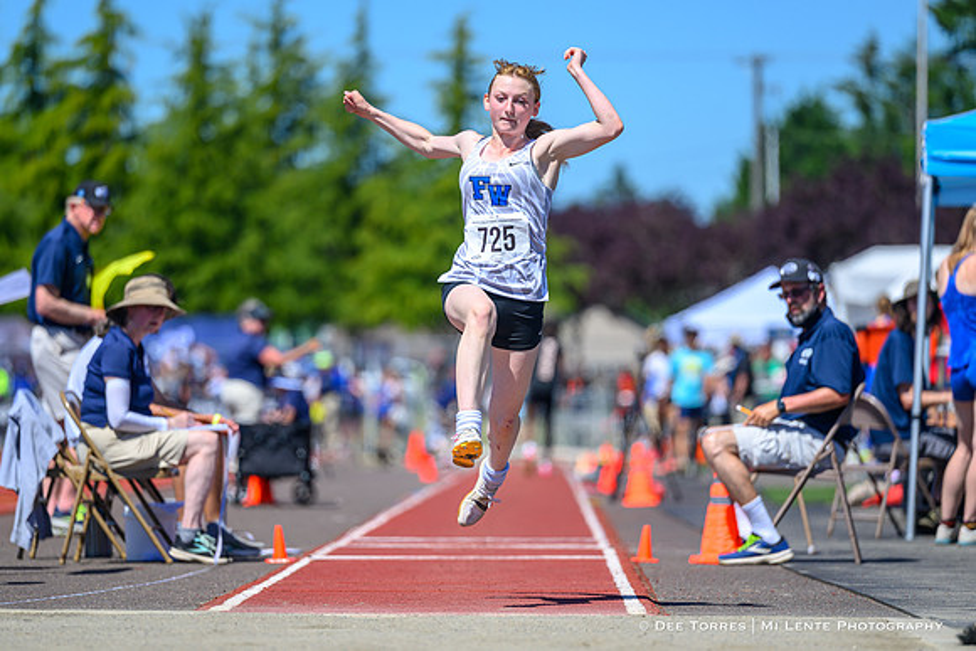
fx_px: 6389
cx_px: 469
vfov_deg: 5.8
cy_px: 316
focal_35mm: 236
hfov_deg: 8.7
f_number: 2.8
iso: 125
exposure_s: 1/2500
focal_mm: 200
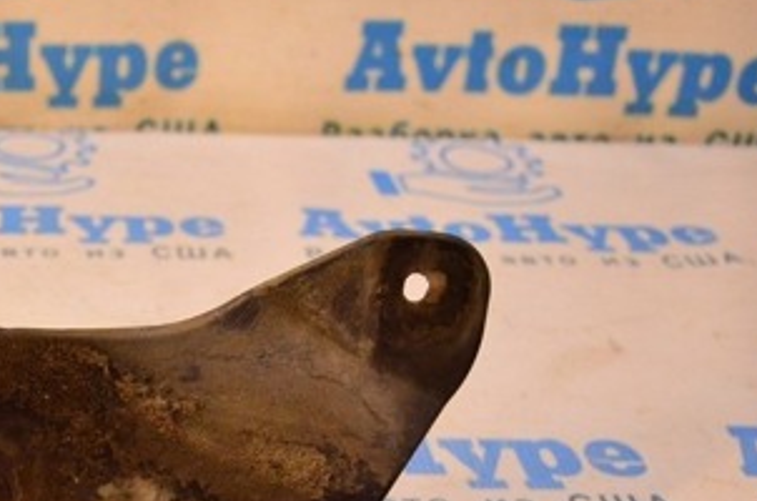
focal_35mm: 70
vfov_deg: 18.9
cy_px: 500
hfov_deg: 27.8
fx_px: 1469
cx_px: 70
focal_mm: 22
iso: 1600
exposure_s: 1/500
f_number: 4
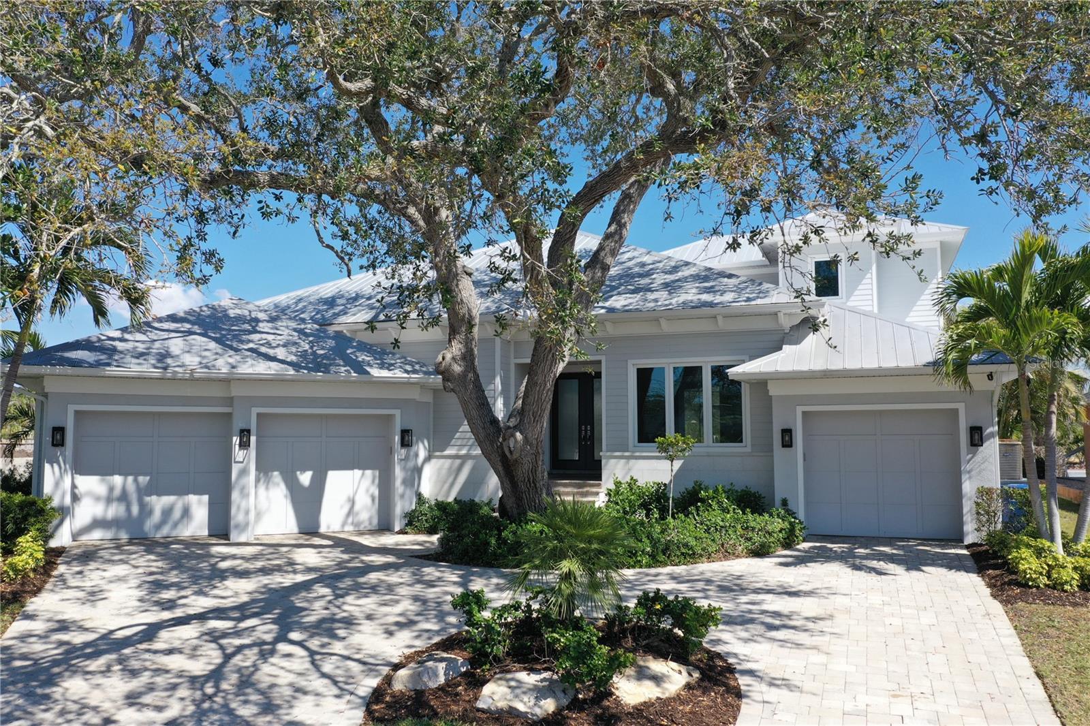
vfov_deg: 46.4
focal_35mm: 28
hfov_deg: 65.5
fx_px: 848
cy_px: 363
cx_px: 545
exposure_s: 1/320
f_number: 5.6
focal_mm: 10.26
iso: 100
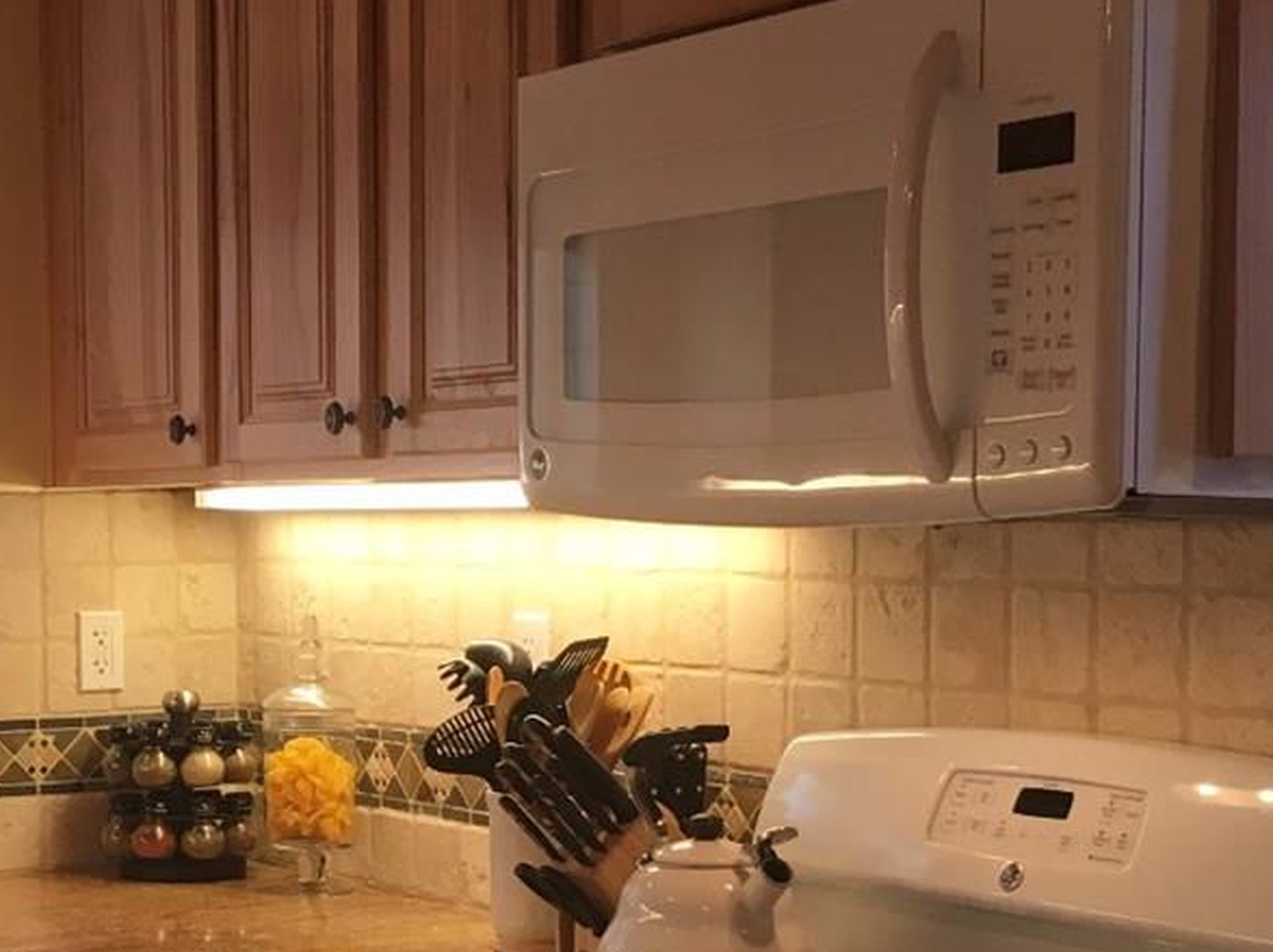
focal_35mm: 74
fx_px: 2719
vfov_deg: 19.8
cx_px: 225
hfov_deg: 25.8
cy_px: 675
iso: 25
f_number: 2.2
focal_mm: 4.15
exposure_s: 1/30
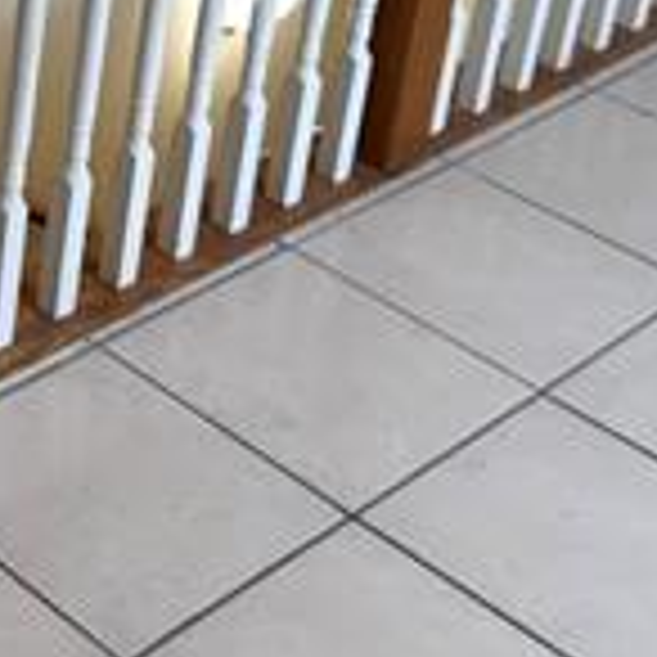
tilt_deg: -22.7
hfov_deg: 17.2
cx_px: -270
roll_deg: -3.9
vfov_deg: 17.7
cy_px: -162
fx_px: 1997
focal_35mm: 93
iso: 160
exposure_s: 1/120
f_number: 1.78
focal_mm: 6.76
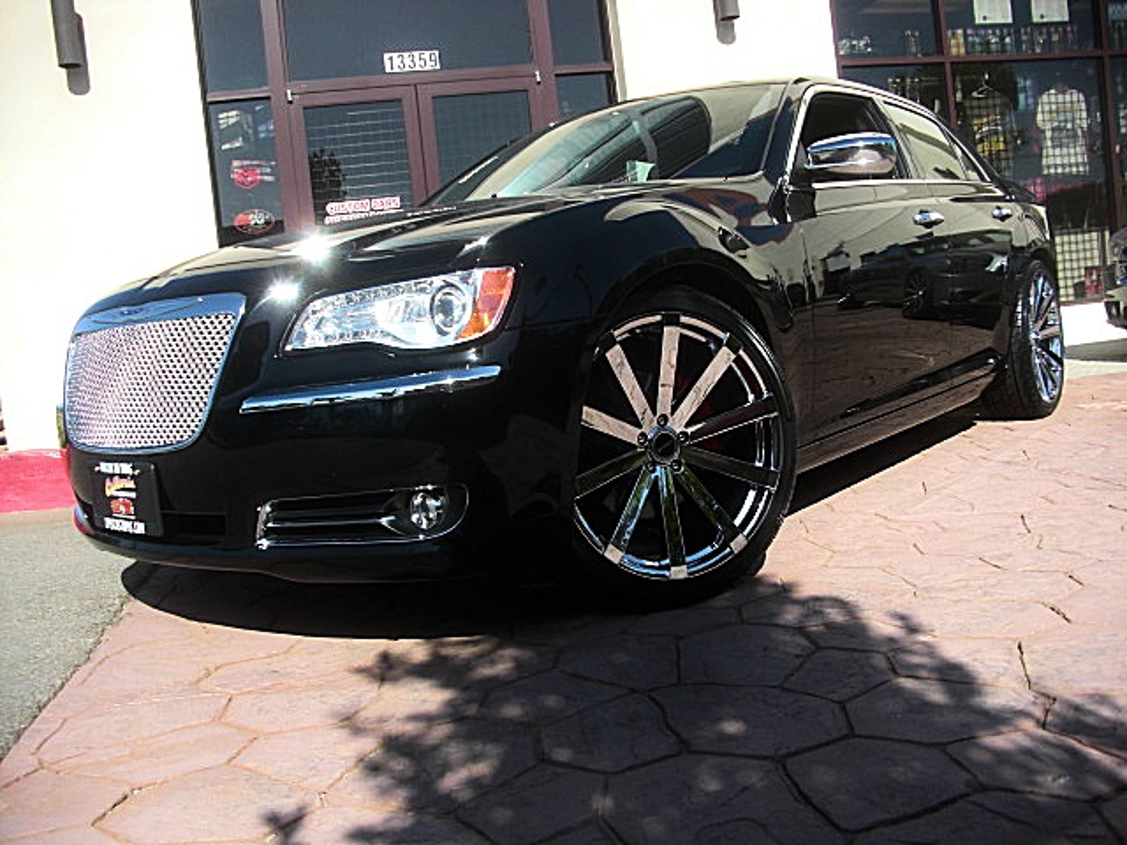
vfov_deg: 39.7
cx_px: 564
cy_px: 422
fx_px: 1172
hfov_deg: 51.4
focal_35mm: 36
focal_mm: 6.3
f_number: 2.8
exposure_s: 1/640
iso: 50
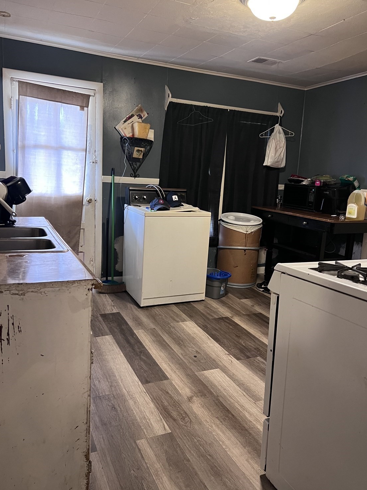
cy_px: 241
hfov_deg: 51.3
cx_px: 186
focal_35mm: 27
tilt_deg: -7.1
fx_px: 382
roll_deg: -1.9
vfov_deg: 65.3
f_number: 1.5
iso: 500
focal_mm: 5.7
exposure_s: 1/60
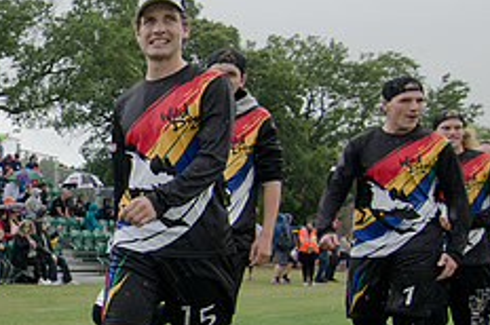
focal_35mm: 41
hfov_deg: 45.3
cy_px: 264
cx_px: 114
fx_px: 561
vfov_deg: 31.4
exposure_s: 1/1000
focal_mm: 11
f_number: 4.5
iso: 500
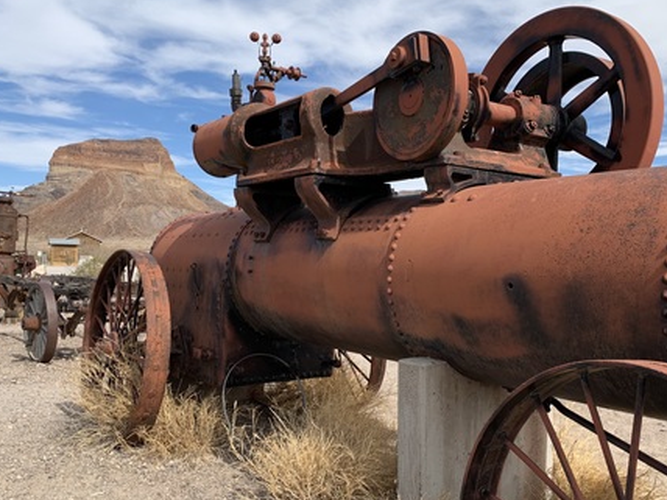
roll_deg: -0.9
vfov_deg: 41.7
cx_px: 365
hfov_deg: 53.9
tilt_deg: -1.6
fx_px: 655
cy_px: 285
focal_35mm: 34
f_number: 1.8
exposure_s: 1/1718
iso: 25
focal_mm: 4.25
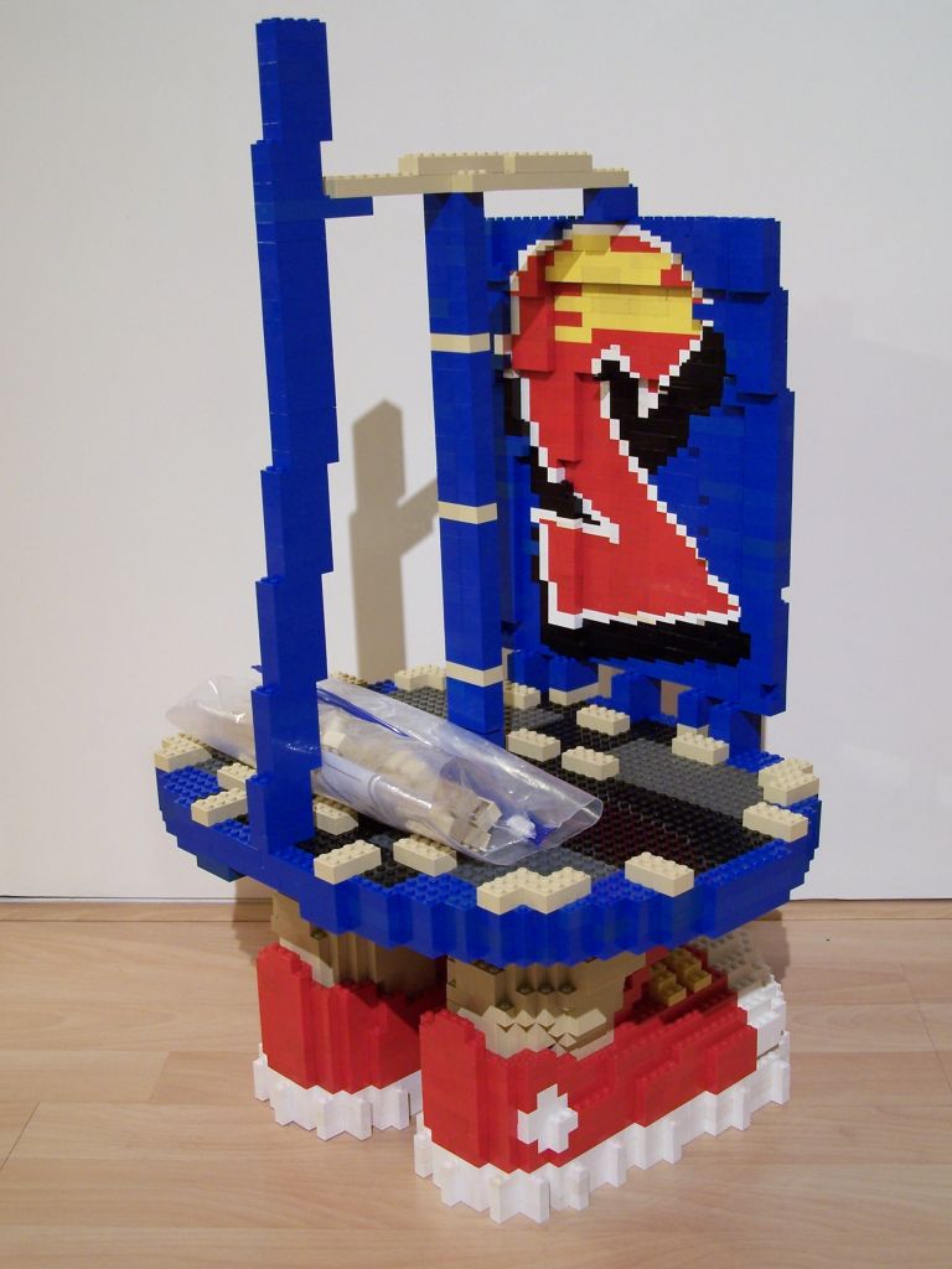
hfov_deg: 33.6
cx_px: 476
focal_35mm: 43
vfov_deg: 43.9
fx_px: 1577
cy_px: 634
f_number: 2.9
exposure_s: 1/2
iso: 80
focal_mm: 7.1
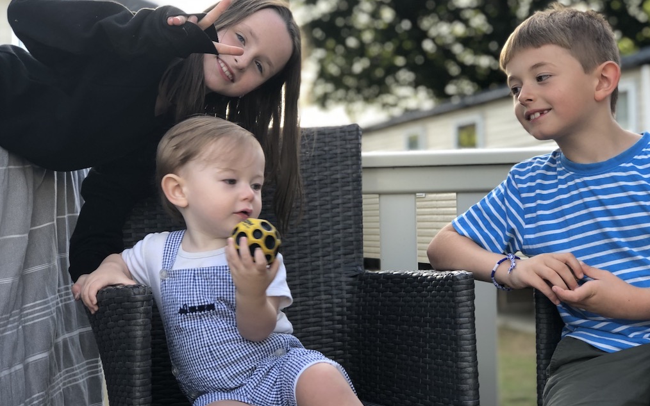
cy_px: 163
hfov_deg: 33.5
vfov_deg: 21.3
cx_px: 328
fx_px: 1081
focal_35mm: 61
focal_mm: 6.6
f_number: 2.8
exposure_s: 1/120
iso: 32
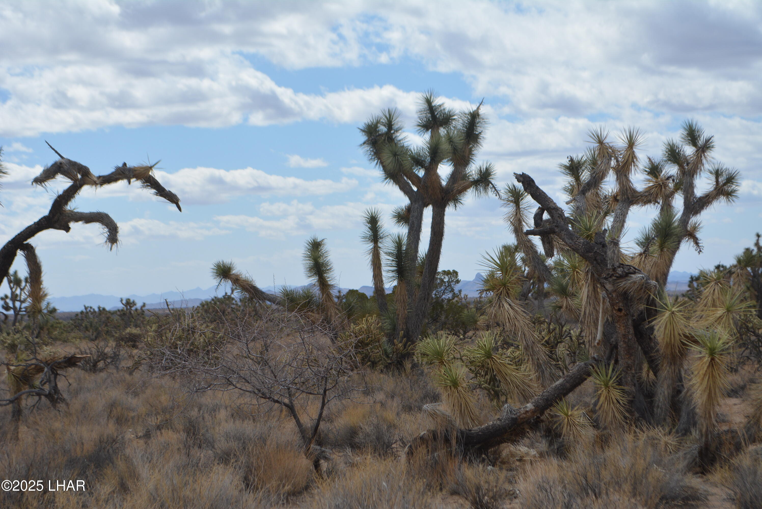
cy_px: 254
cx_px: 381
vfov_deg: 16.6
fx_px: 1748
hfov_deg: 24.6
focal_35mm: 82
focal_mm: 55
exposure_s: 1/2000
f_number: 8
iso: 400
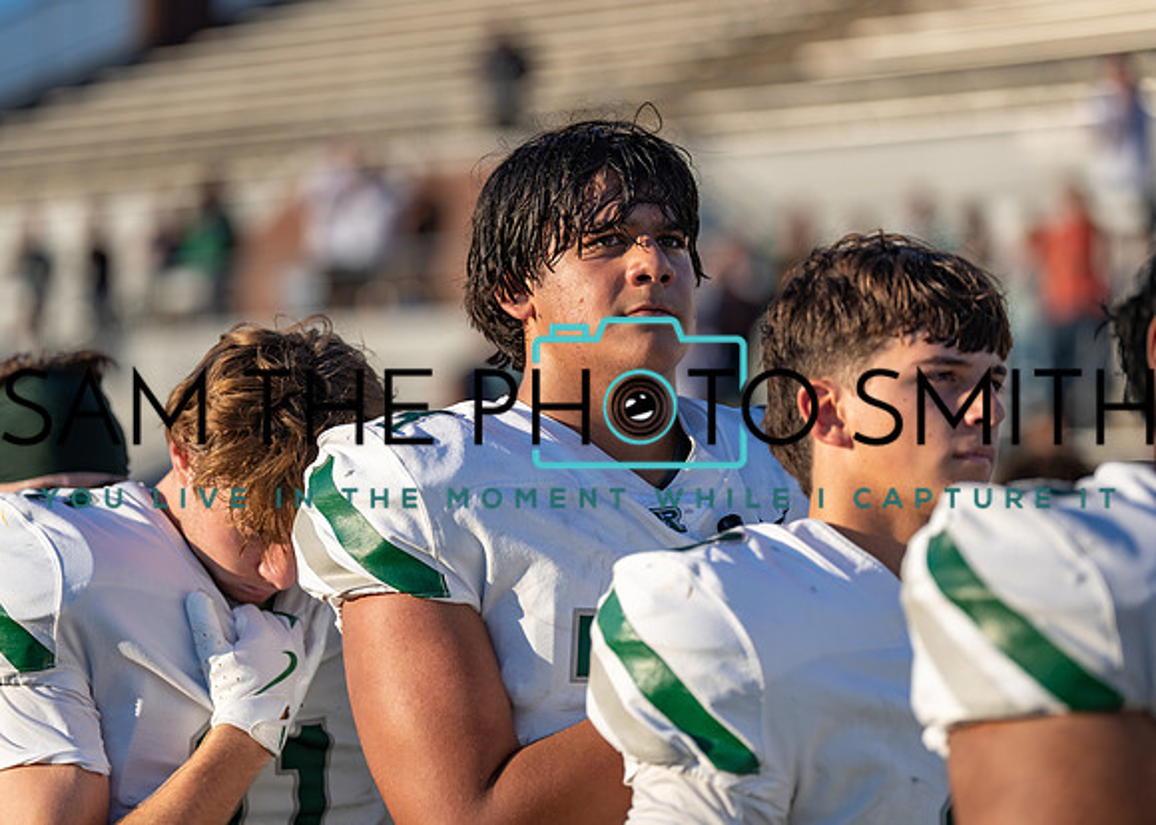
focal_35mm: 139
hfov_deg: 14.4
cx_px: 578
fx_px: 4574
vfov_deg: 10.3
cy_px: 412
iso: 100
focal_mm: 133
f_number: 2.8
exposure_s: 1/1600
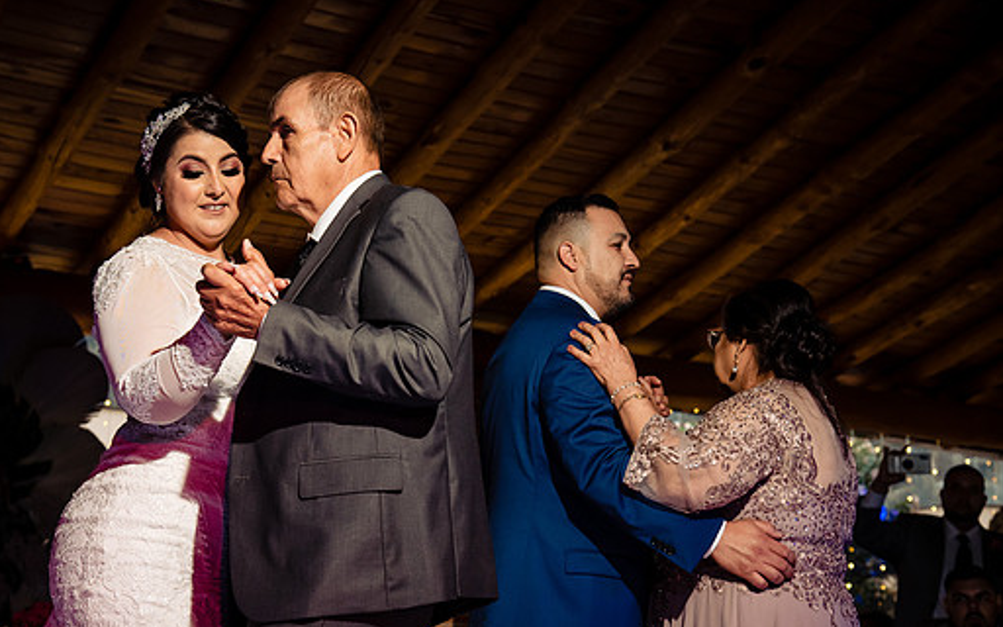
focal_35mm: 75
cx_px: 437
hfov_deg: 27.5
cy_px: 342
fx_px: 2050
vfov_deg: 17.4
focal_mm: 65
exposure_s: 1/200
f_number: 6.3
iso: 2000
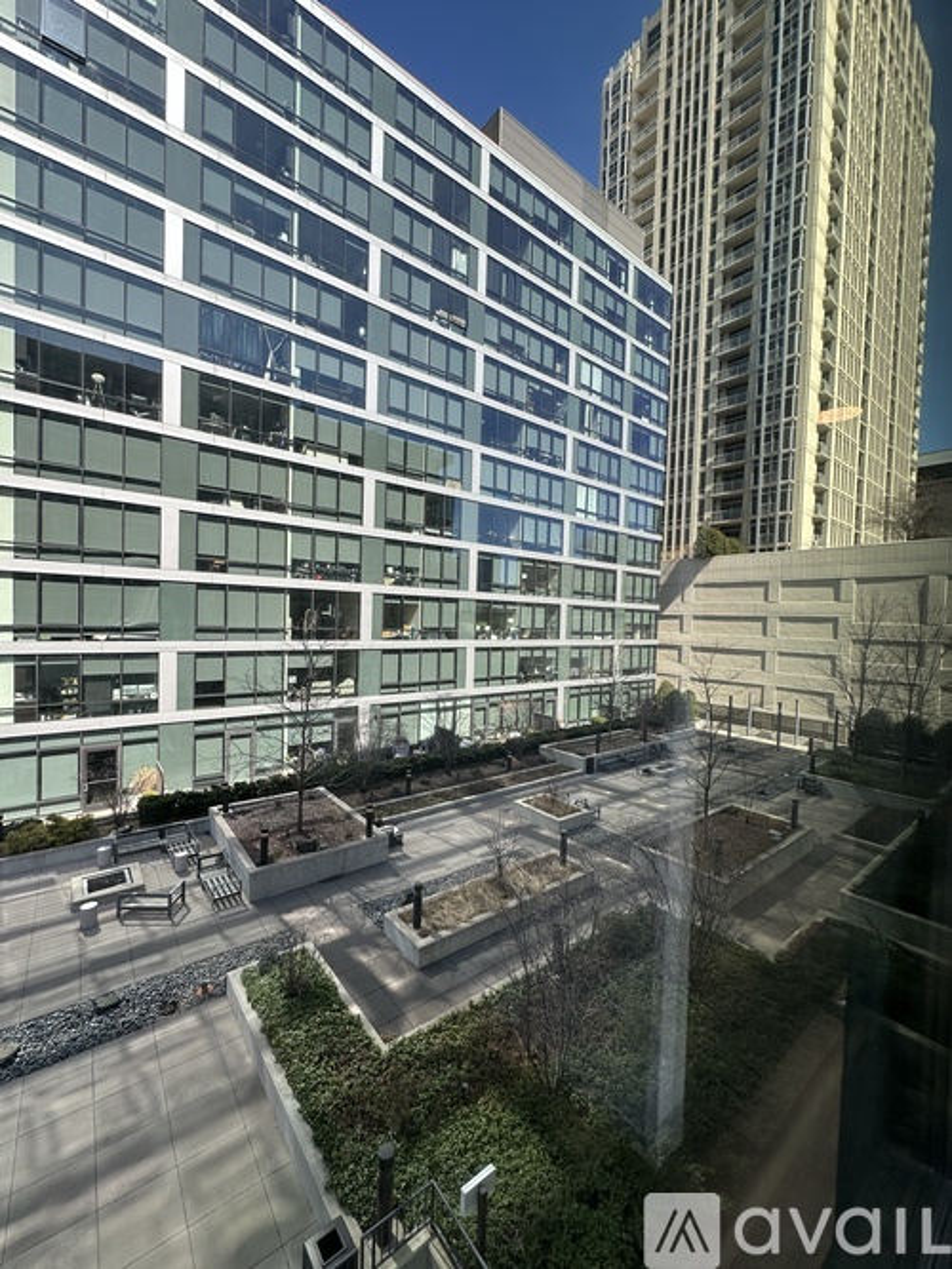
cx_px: 476
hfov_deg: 85.7
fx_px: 514
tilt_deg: -2.3
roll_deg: -1.3
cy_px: 634
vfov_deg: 102.1
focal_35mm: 14
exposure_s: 1/640
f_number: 2.2
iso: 40
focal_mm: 2.22
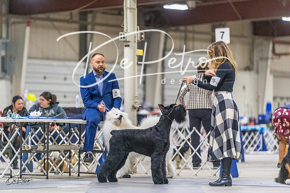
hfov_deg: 10.4
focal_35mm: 197
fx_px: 1587
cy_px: 96
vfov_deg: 7.0
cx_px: 145
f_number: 3.2
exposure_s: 1/320
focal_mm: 197
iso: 6400
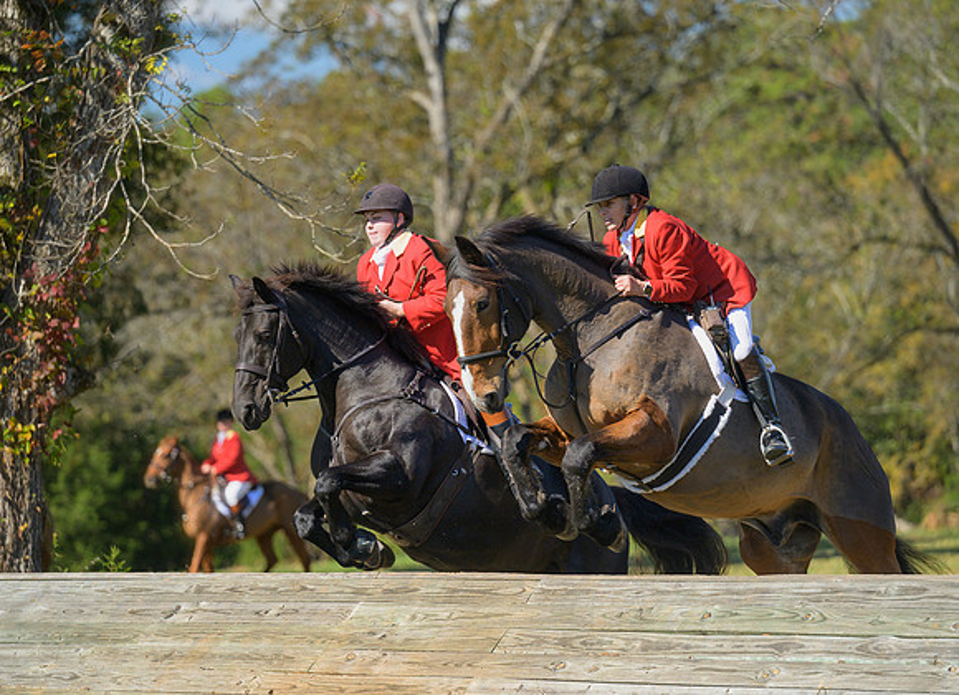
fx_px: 5643
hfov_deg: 9.7
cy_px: 348
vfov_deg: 7.0
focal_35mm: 206
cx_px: 521
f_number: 4
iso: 200
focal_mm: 195
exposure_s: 1/1000
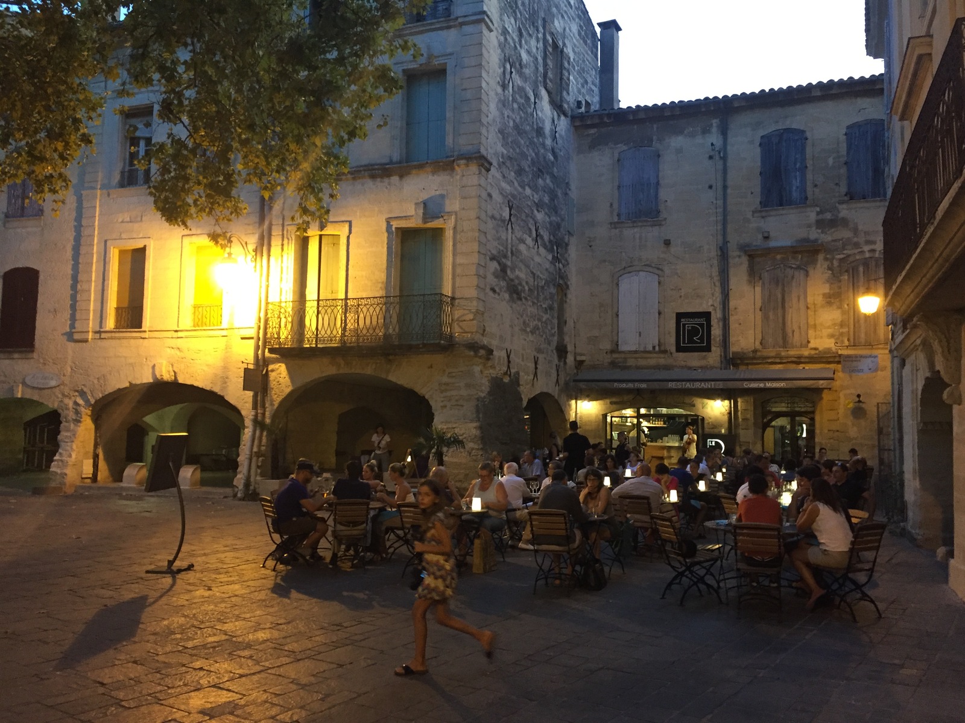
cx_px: 482
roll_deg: -1.9
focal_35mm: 29
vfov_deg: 48.2
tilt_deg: +6.3
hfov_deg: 61.7
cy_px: 362
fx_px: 808
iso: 250
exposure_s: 1/33
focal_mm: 4.15
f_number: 2.2
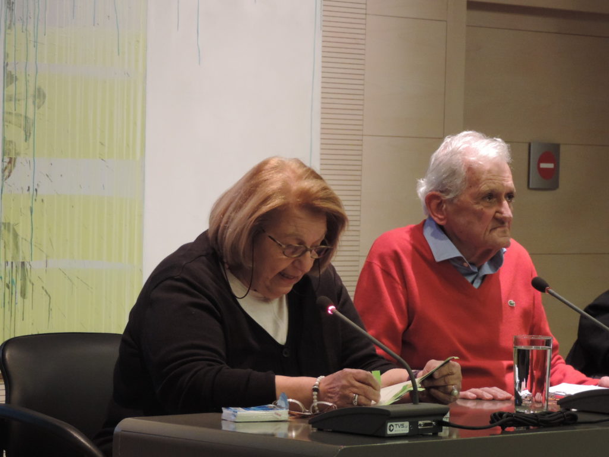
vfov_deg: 9.6
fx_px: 2727
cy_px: 228
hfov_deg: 12.7
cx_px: 304
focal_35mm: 155
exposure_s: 1/30
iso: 800
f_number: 4.4
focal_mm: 27.6
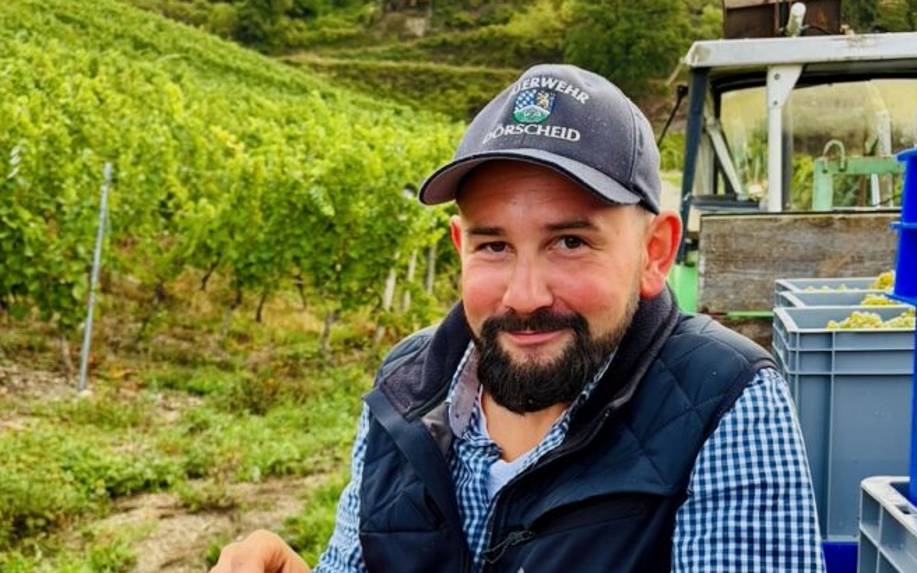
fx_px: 1075
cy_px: 451
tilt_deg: -18.0
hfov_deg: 46.2
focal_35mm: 43
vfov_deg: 29.2
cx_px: 481
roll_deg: +1.7
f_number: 1.6
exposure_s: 1/190
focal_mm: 5.96
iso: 40
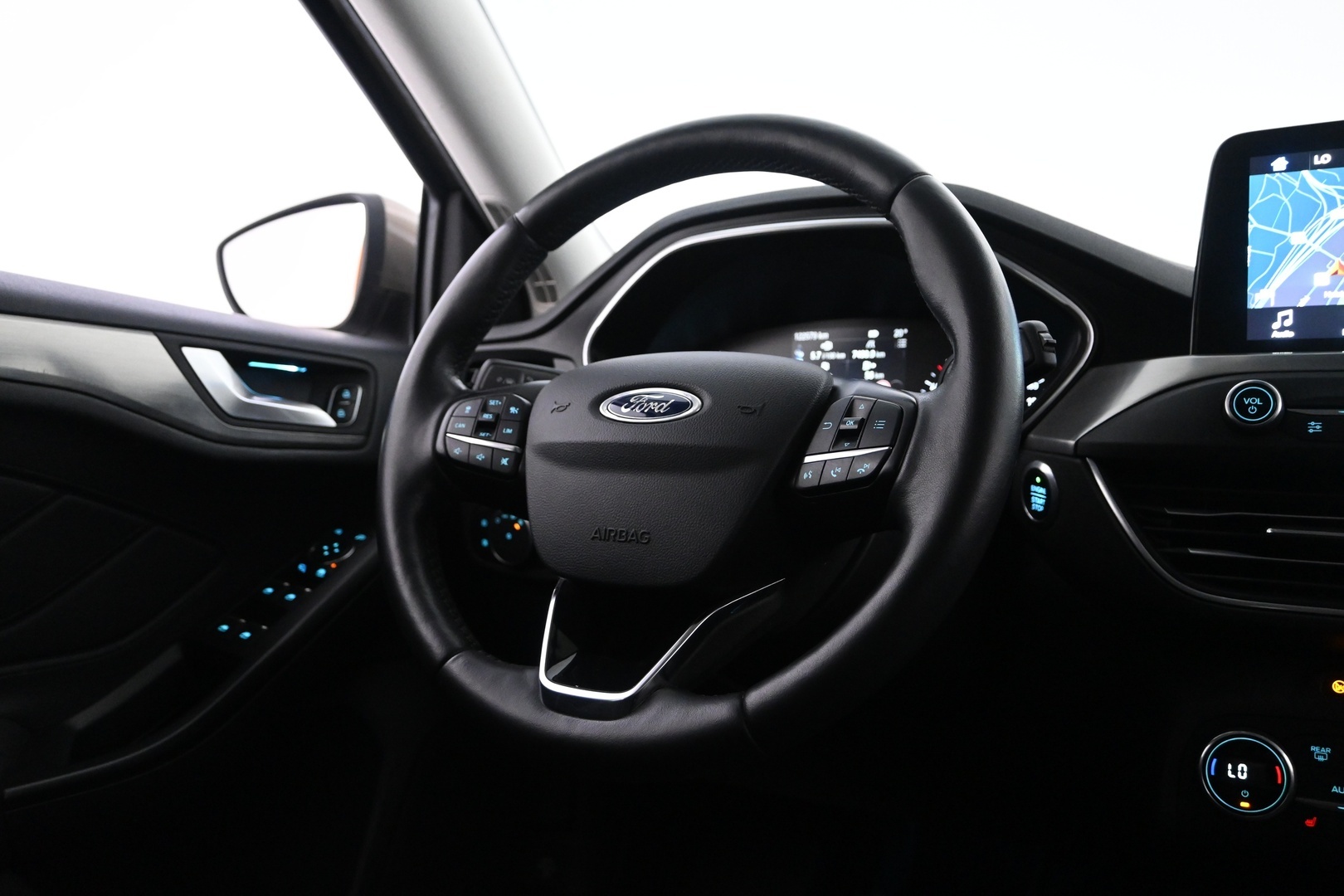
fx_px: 1120
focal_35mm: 30
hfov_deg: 61.9
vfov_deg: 43.6
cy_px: 448
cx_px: 672
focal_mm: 20
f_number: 3.8
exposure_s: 1/40
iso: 3200
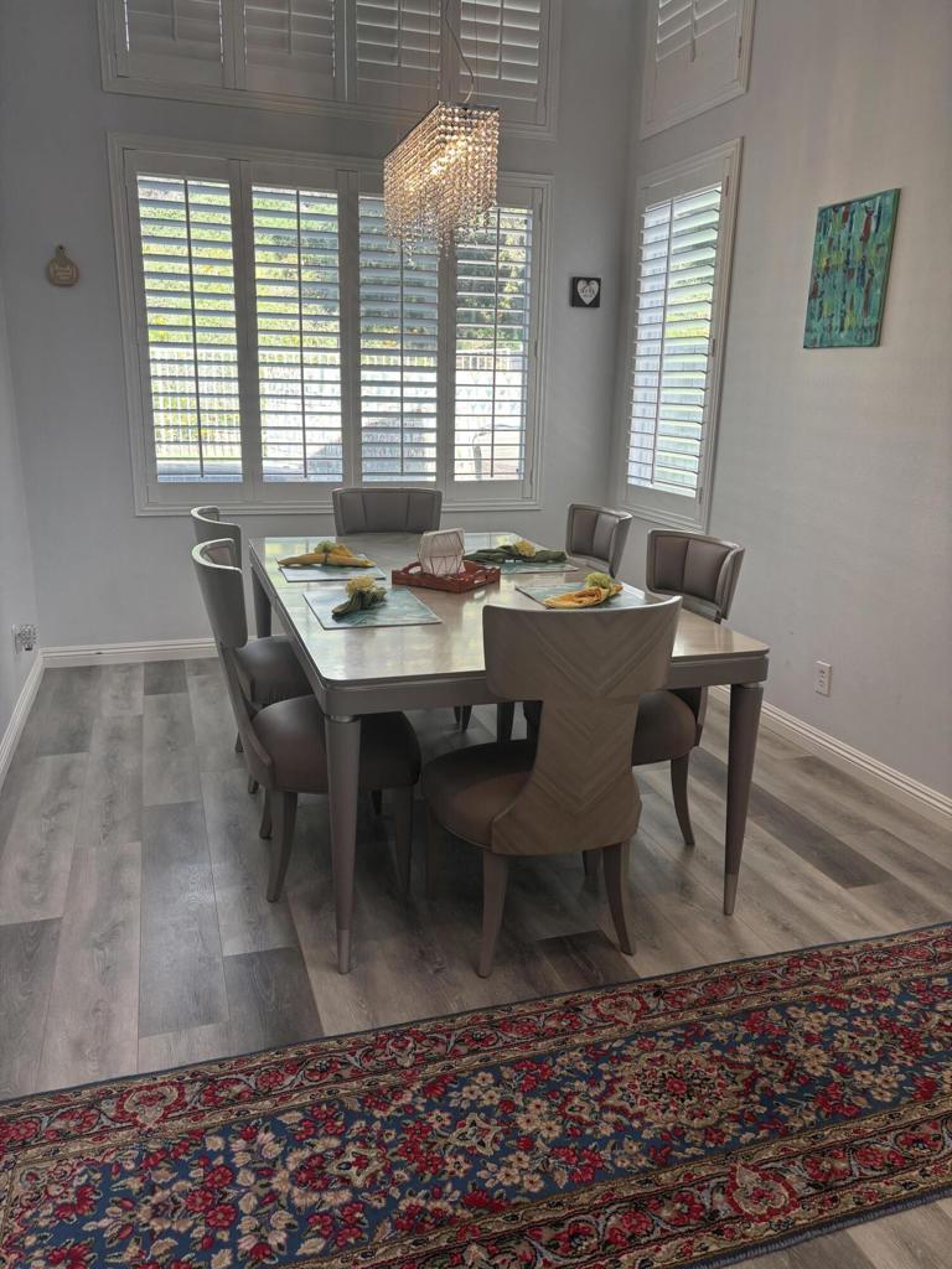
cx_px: 476
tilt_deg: -15.8
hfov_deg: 53.1
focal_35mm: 26
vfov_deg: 67.3
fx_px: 953
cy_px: 634
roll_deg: -2.0
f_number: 1.6
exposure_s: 1/120
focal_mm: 5.96
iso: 50
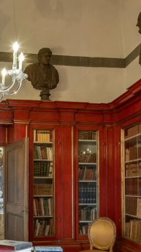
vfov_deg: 40.4
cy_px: 184
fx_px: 333
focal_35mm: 50
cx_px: -37
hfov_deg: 21.8
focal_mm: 14
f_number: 8
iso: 100
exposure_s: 1.6
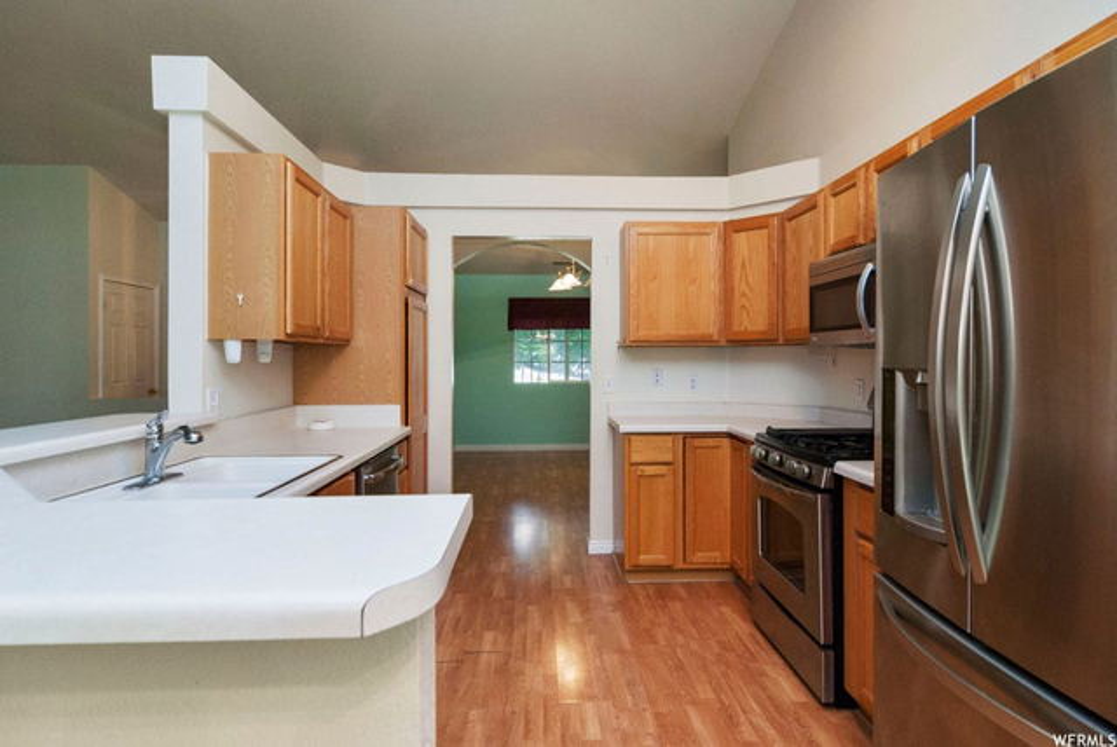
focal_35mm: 18
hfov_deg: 89.9
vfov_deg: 67.5
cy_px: 374
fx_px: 559
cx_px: 558
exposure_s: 1/60
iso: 200
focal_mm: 12
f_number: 5
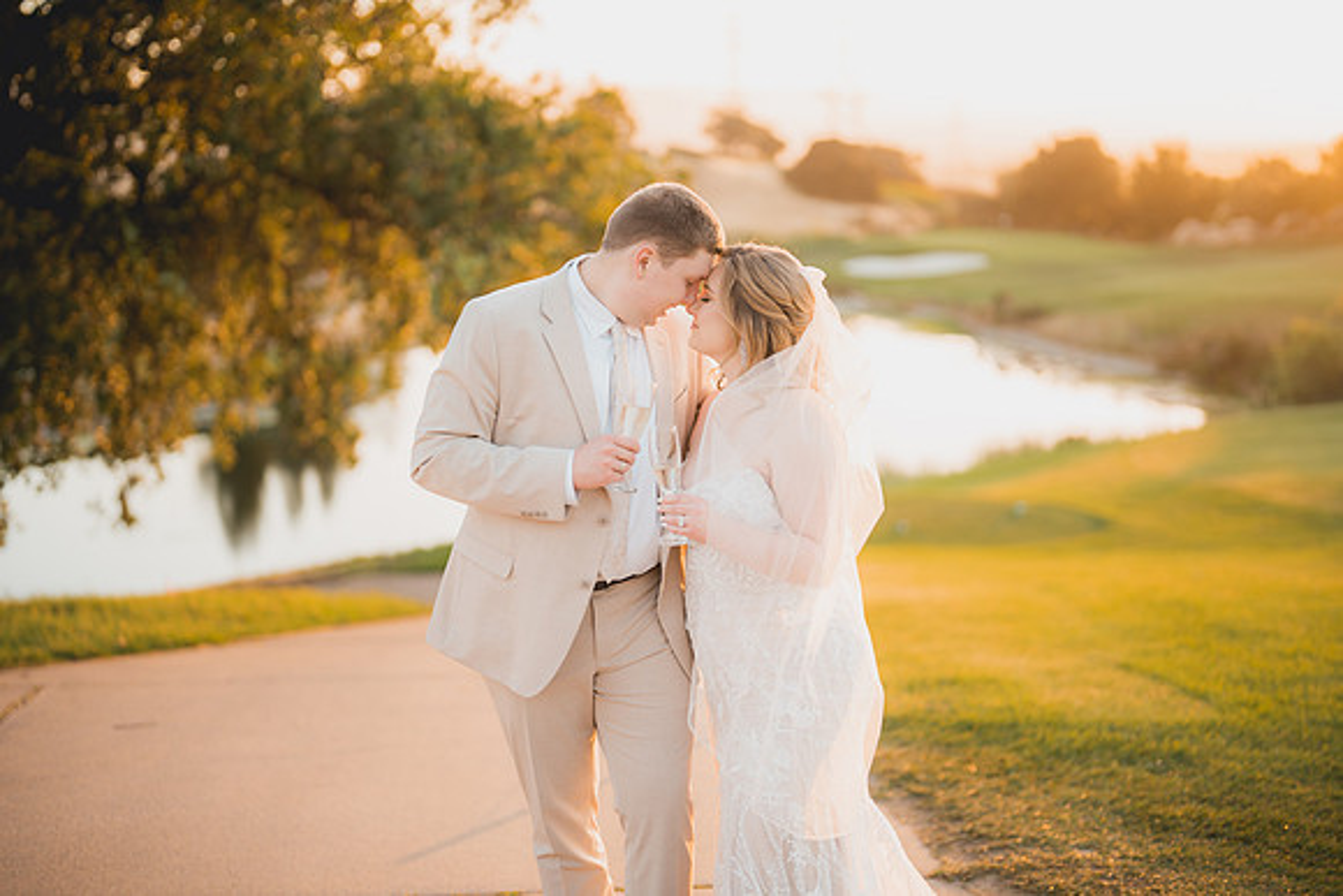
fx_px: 1866
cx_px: 672
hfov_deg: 39.6
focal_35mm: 50
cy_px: 448
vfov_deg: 27.0
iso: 125
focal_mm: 50
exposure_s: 1/500
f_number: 1.2
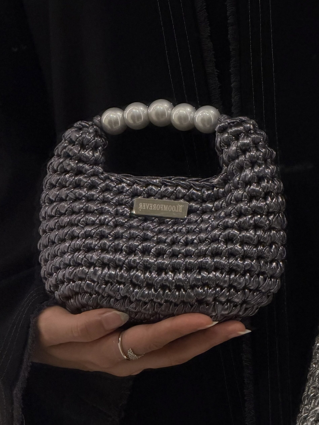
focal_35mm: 101
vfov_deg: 19.4
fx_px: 1241
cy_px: 212
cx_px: 159
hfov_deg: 14.6
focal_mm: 16.89
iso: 400
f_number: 2.8
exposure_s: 1/50
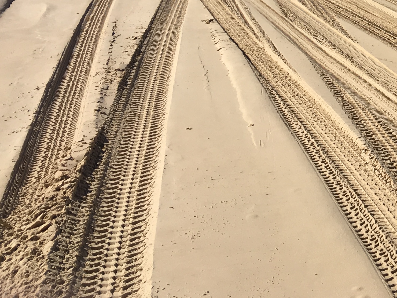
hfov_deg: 22.0
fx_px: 906
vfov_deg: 17.6
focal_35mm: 79
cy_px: -82
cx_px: 528
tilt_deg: -3.1
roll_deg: +3.1
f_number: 2.2
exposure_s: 1/2959
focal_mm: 4.15
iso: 25
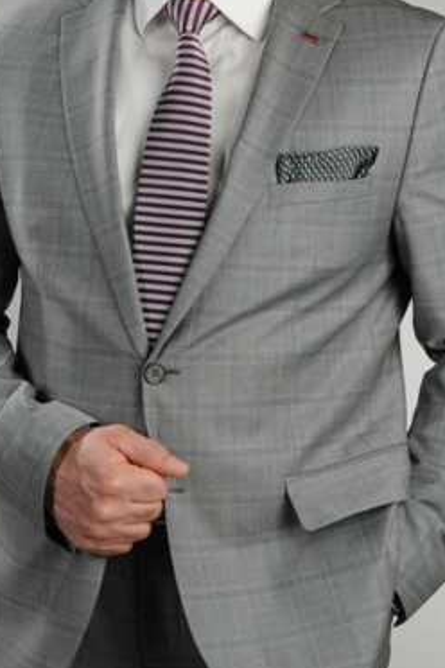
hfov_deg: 13.3
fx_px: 1910
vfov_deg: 19.7
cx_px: 213
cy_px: 163
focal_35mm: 103
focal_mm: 40
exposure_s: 1/125
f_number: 13
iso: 200
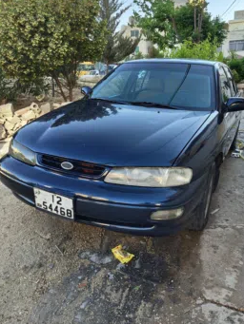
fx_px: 254
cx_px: 137
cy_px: 155
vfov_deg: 65.3
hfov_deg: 51.3
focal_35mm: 27
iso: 50
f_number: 1.88
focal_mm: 5.59
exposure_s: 1/566
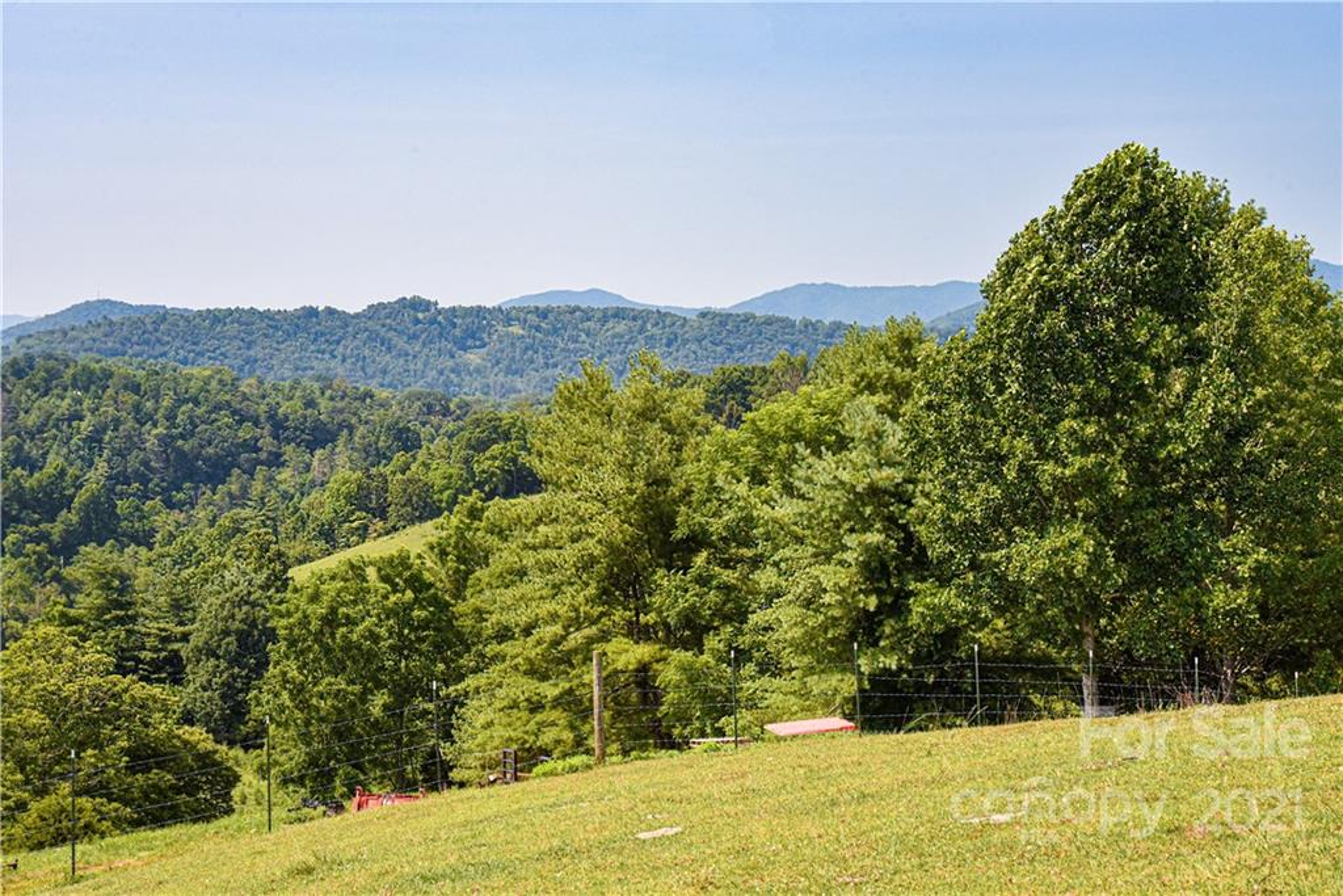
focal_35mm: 62
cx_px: 672
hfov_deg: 32.4
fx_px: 2313
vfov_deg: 21.9
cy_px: 448
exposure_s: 1/400
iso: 2000
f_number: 10
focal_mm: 62
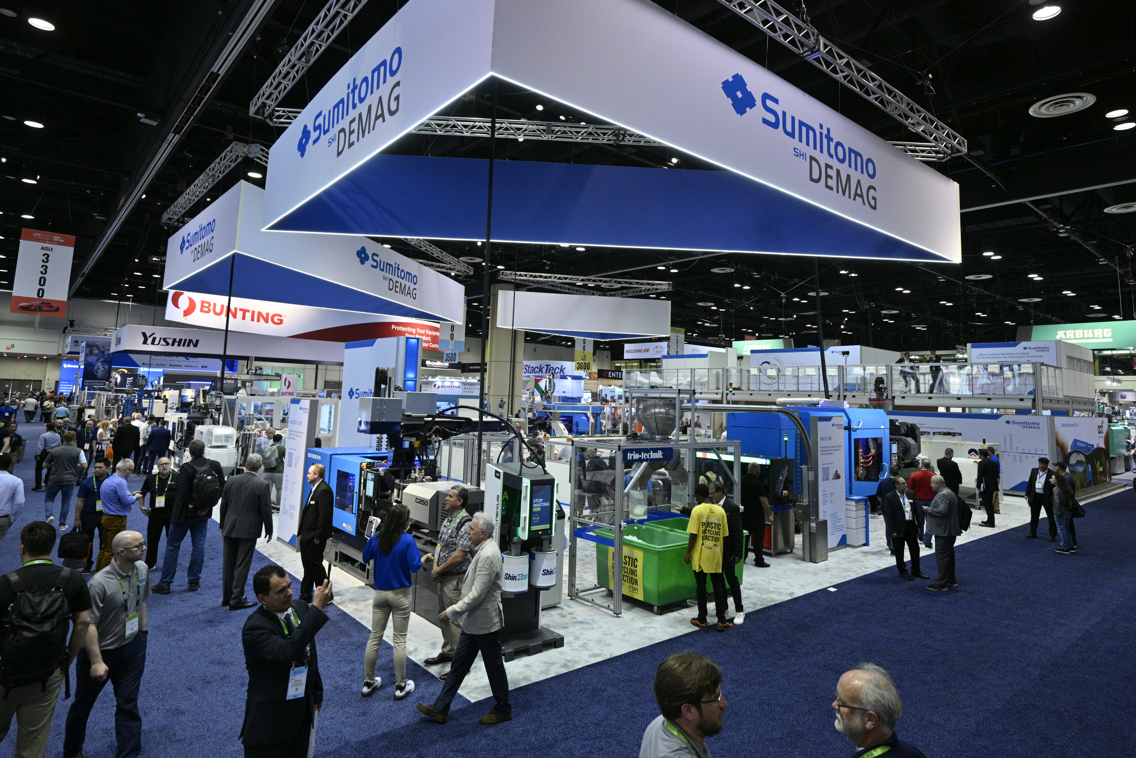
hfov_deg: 82.3
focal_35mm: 21
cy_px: 316
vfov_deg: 60.1
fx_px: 650
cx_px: 577
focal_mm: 17.5
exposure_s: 1/200
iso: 640
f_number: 4
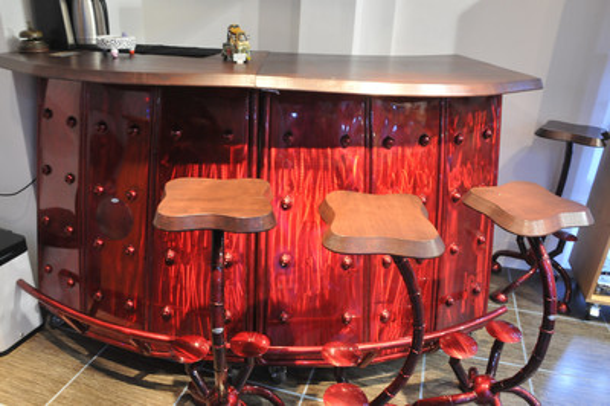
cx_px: 305
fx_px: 457
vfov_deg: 47.9
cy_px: 203
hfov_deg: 67.4
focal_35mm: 27
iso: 1250
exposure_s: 1/3
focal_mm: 18
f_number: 8
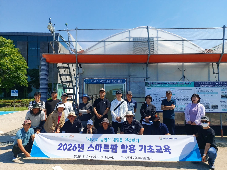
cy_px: 85
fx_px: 164
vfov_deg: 54.9
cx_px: 114
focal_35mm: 25
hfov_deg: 69.4
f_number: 2
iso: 50
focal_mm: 4.58
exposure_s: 1/1522
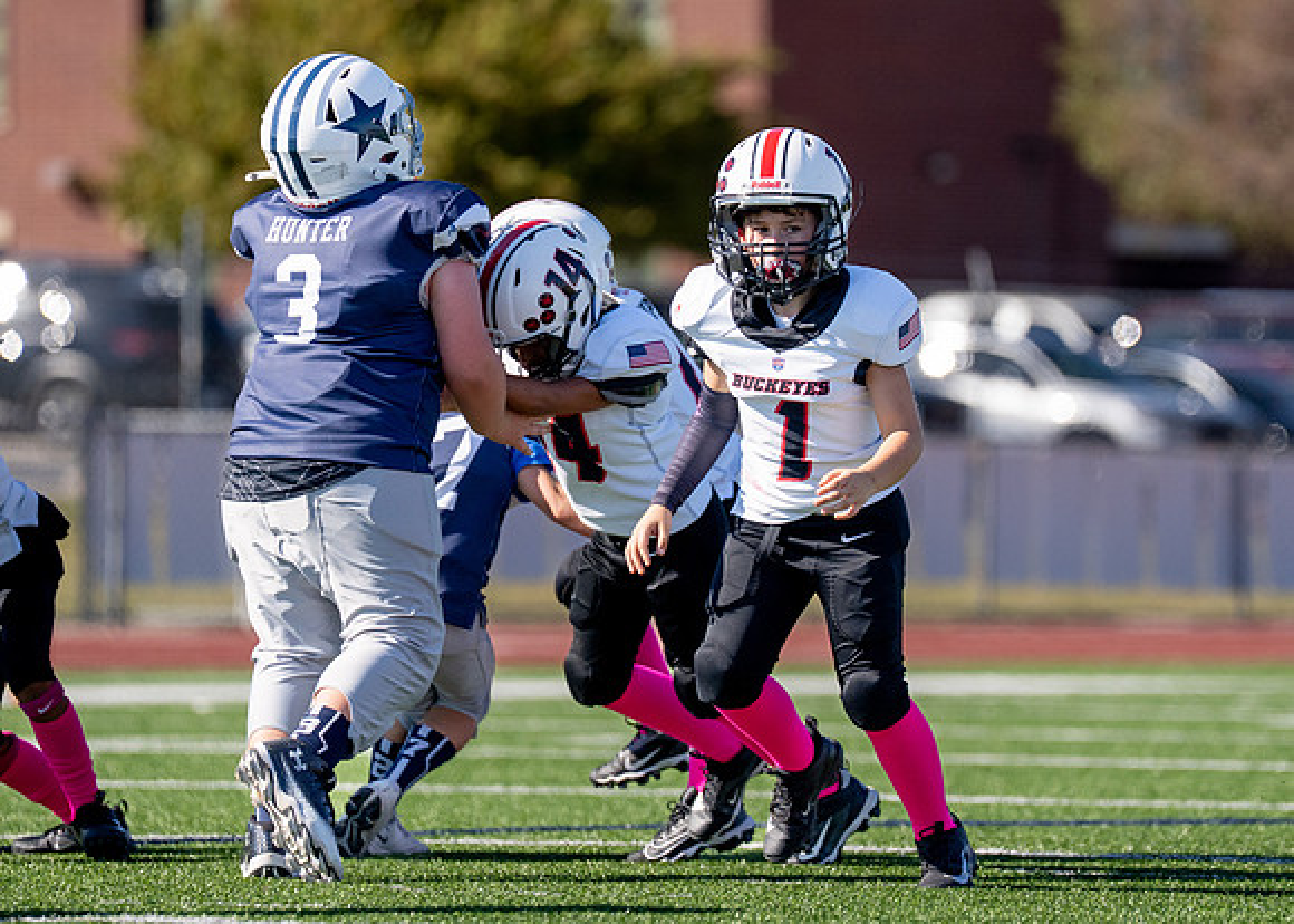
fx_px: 13336
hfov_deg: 5.6
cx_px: 675
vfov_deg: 4.0
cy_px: 366
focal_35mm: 363
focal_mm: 200
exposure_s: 1/6400
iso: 320
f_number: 2.8
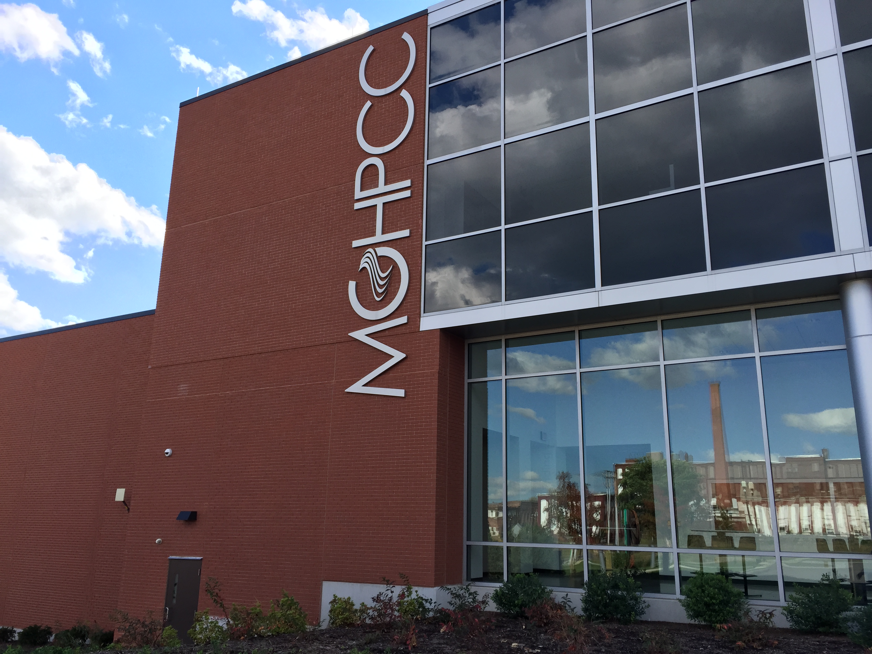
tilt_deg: +15.2
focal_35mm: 29
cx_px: 436
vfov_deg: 48.2
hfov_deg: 61.7
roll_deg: -2.2
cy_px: 327
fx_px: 731
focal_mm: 4.15
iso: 32
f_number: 2.2
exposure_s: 1/791
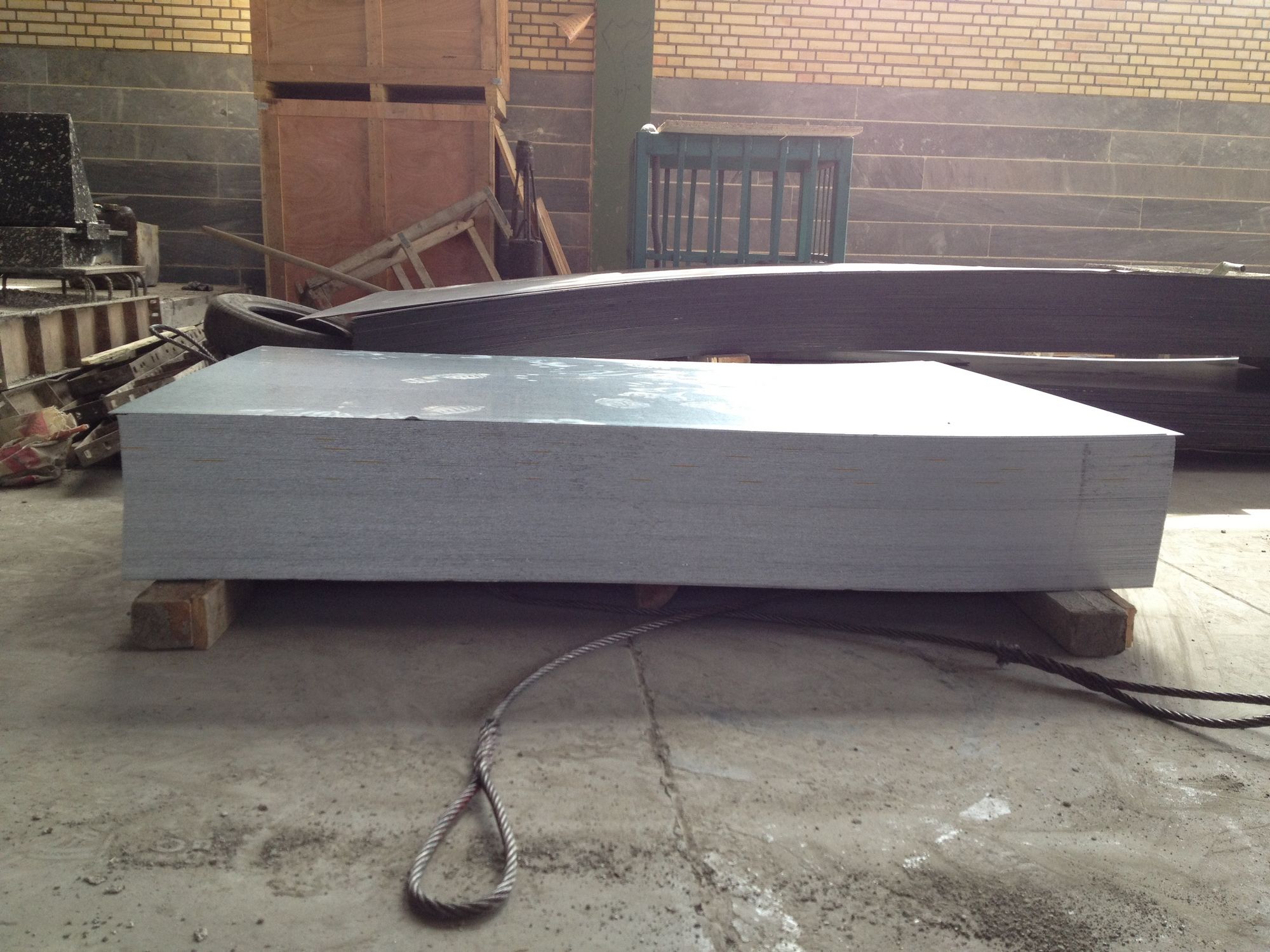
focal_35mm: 35
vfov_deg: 40.7
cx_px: 635
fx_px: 1284
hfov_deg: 52.6
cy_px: 476
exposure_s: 1/120
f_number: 2.4
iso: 100
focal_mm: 4.28
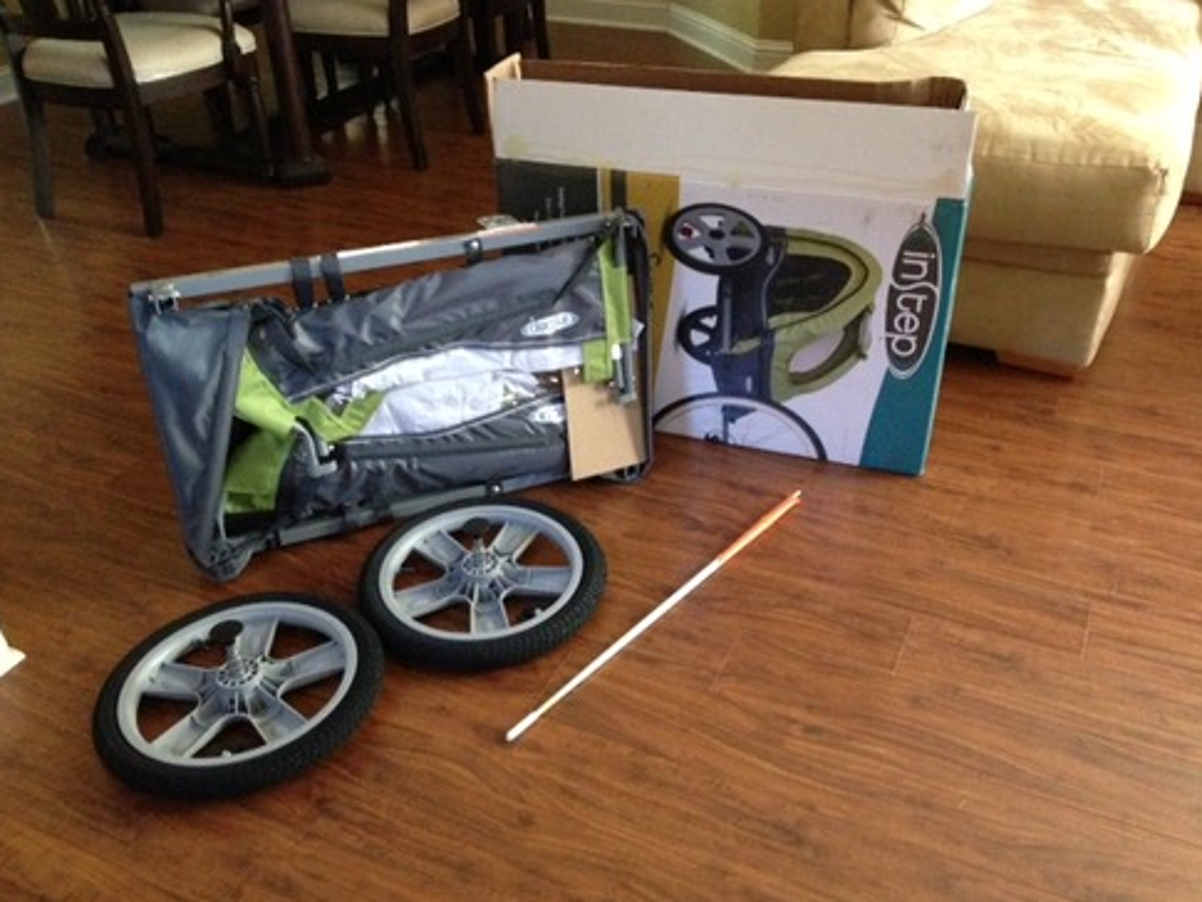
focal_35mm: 34
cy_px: 442
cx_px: 607
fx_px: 1181
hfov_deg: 53.9
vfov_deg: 41.8
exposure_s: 1/15
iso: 640
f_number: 2.4
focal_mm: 4.13
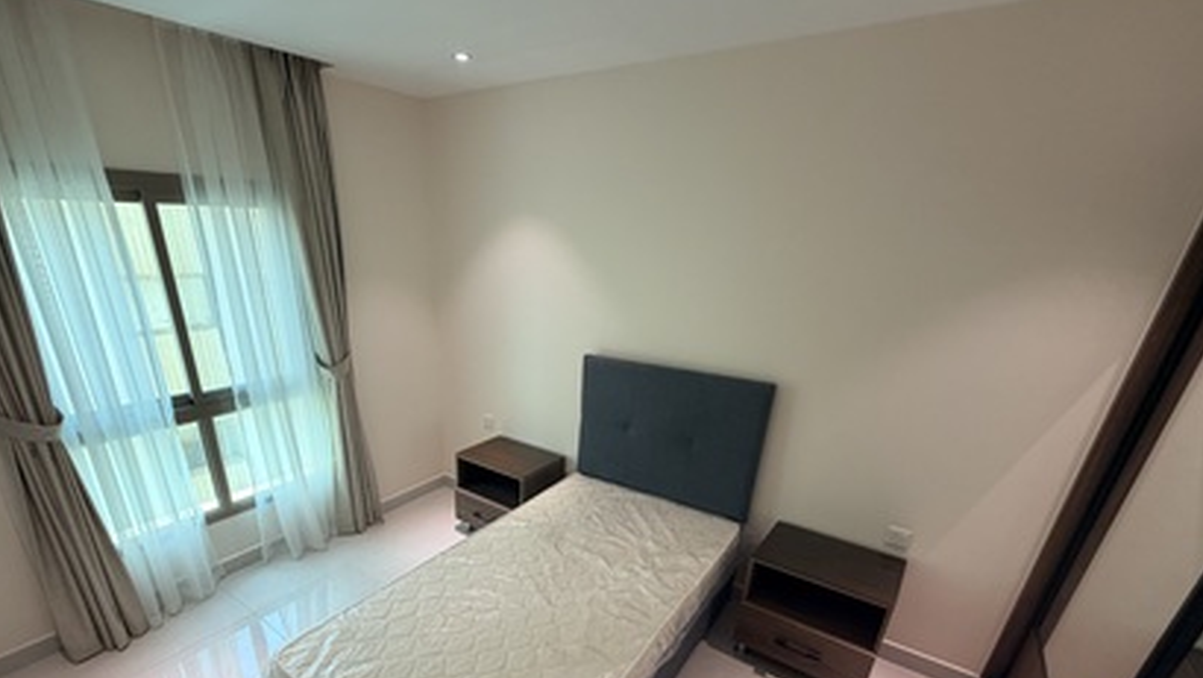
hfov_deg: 95.6
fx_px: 542
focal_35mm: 17
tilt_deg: -22.5
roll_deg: -0.9
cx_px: 538
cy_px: 471
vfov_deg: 61.8
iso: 160
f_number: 2.2
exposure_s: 1/100
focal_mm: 2.22
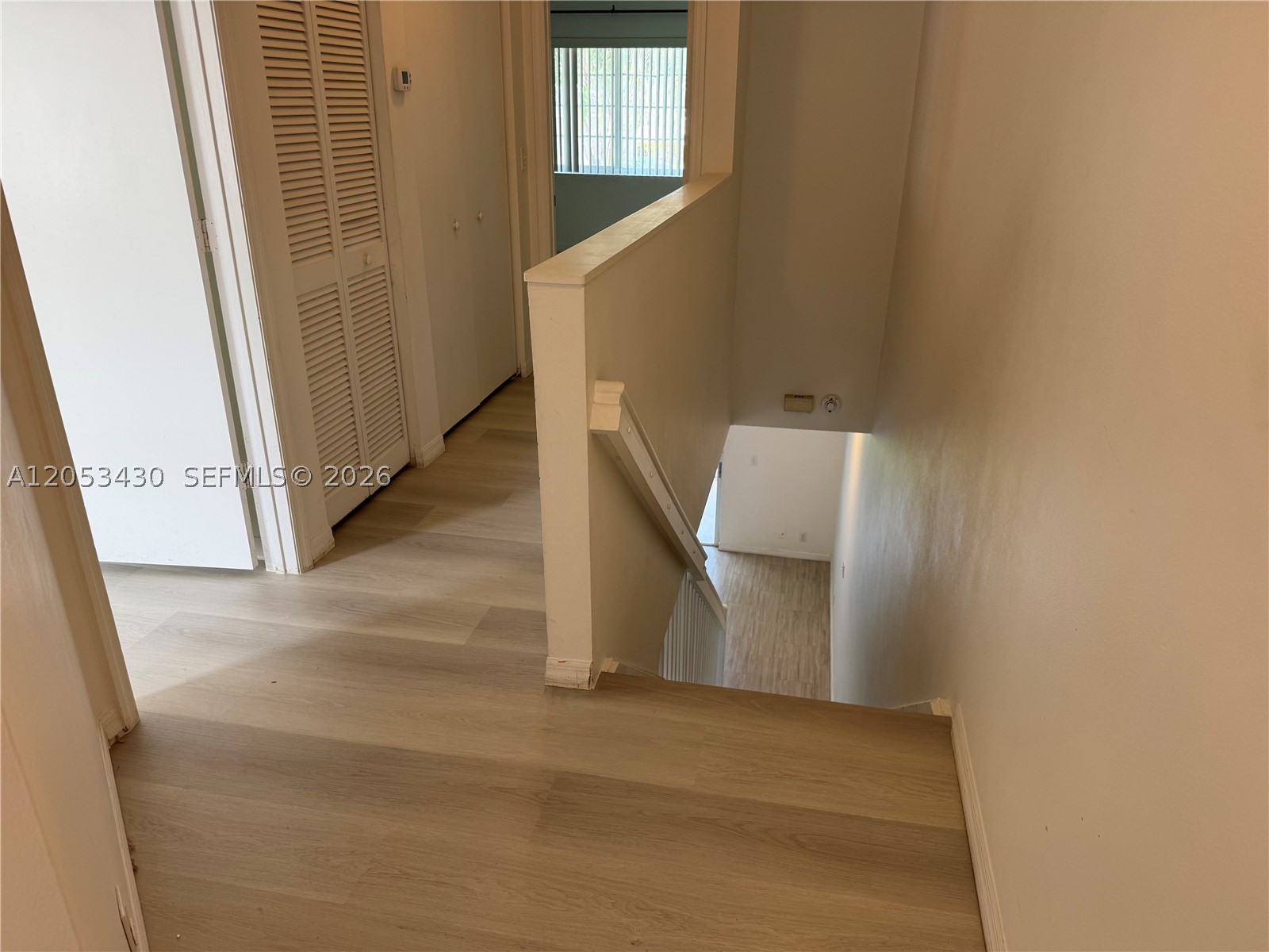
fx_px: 880
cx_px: 634
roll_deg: -0.3
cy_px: 476
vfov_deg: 56.8
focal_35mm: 24
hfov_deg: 71.6
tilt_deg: -23.9
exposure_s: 1/60
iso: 100
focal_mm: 6.76
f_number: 1.78
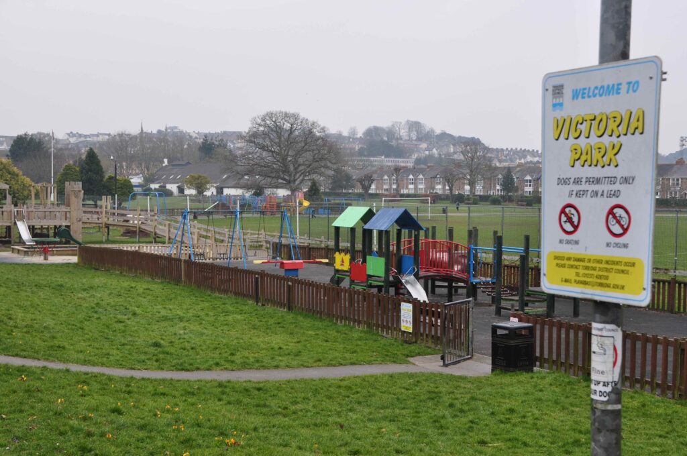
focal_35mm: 48
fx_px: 915
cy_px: 228
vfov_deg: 28.0
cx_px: 344
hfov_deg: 41.2
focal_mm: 32
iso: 200
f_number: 8
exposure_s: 1/60
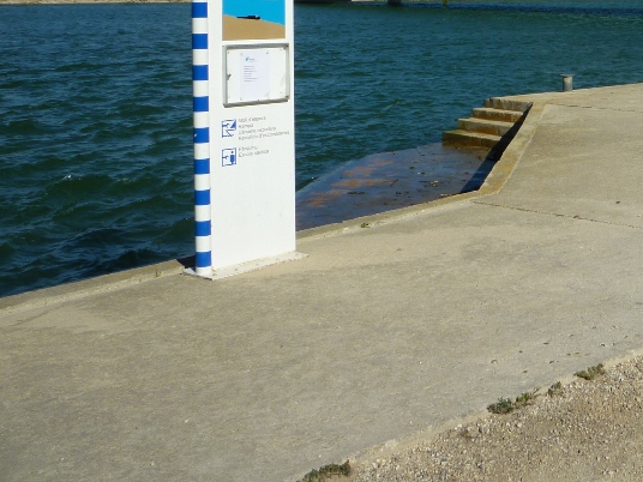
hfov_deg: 33.4
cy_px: 41
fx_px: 1003
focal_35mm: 54
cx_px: 597
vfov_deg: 26.1
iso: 80
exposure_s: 1/800
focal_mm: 5.2
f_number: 5
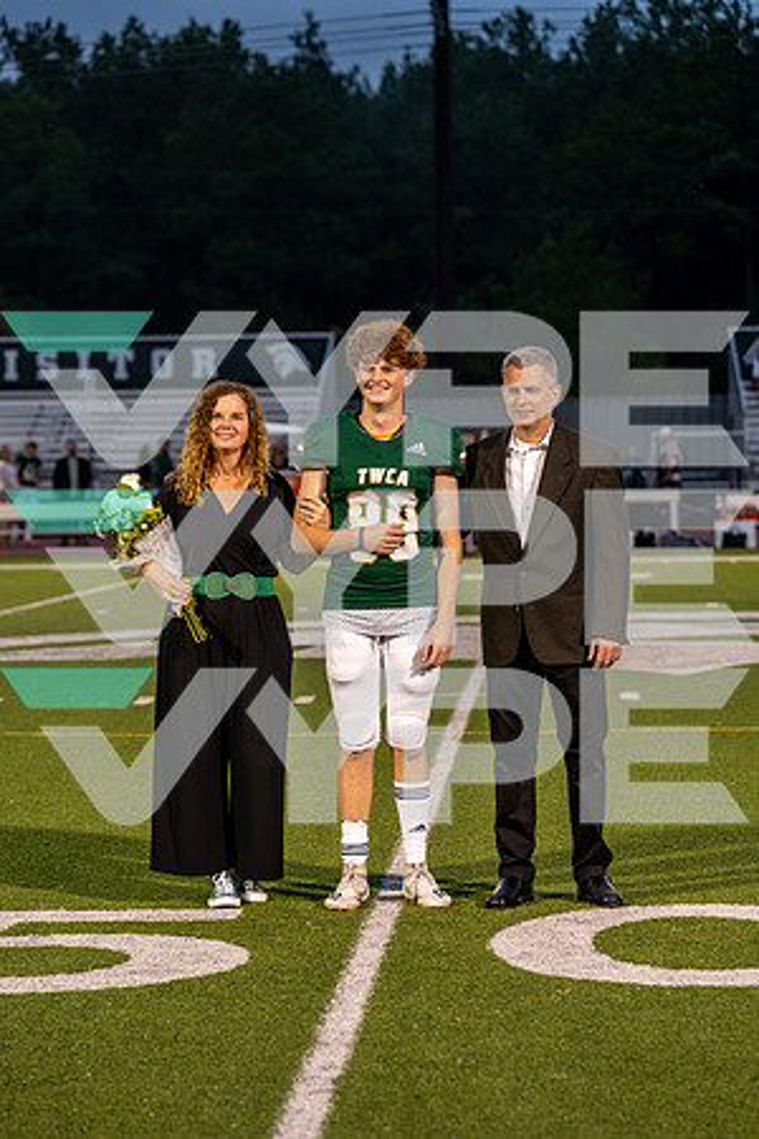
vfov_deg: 17.2
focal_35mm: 119
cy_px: 570
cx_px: 380
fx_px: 3763
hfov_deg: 11.5
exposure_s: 1/125
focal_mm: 119
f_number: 4.5
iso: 800
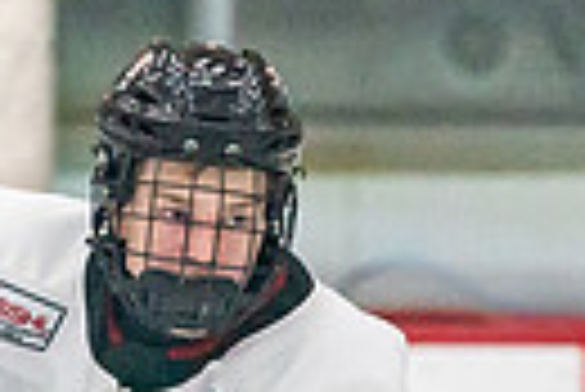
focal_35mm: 1427
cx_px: -9
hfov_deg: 1.4
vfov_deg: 1.0
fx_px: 23214
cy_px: 1133
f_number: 2.8
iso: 3200
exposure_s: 1/1250
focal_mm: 200
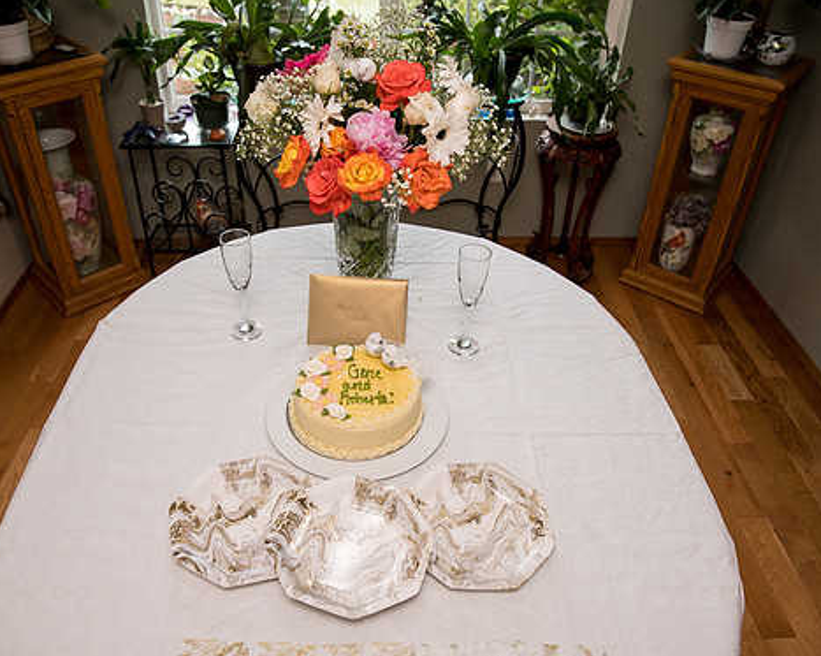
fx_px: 680
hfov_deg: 62.2
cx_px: 383
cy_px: 335
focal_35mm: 28
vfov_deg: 51.5
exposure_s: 1/320
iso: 1250
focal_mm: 24
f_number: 5
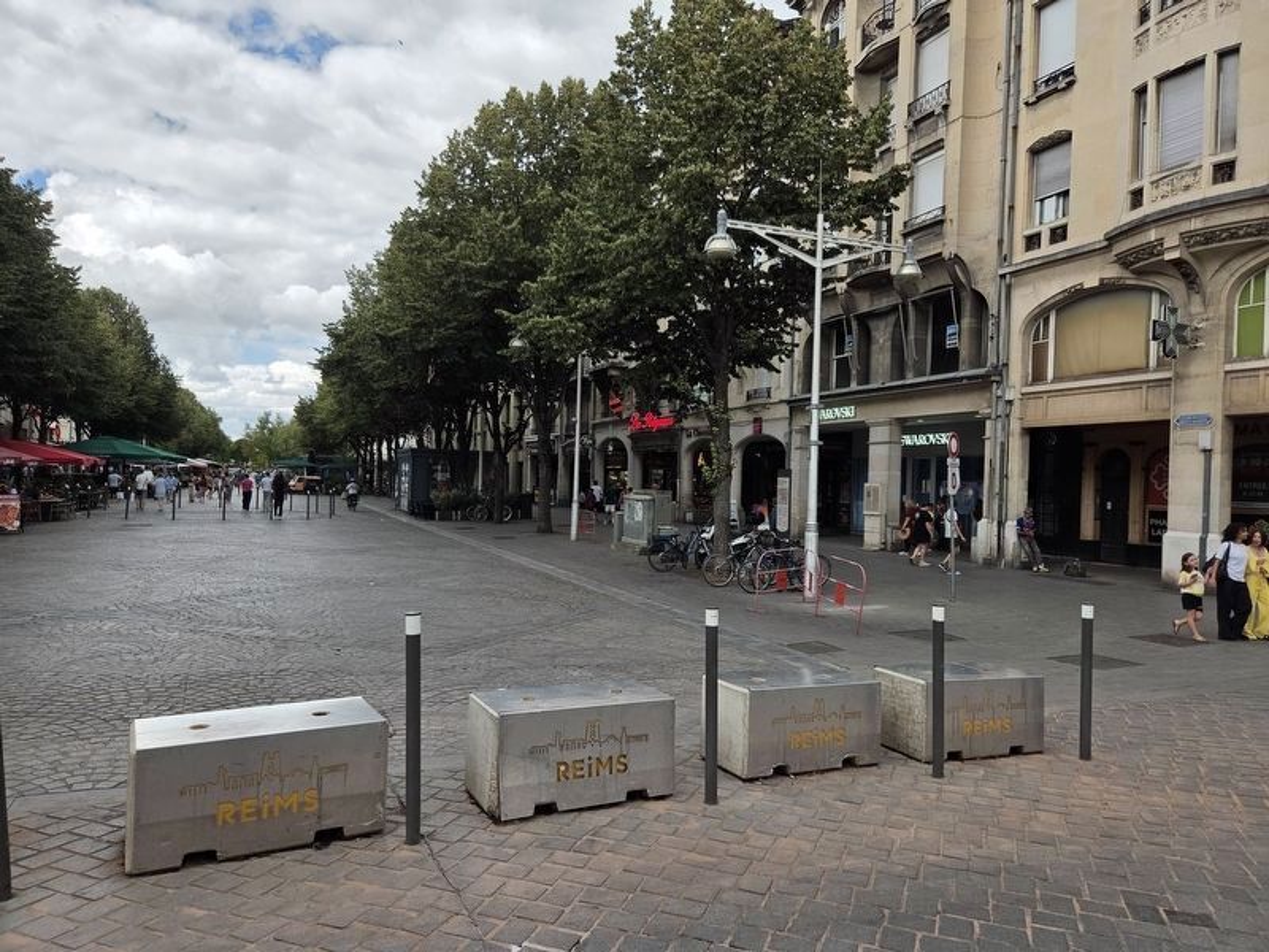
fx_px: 843
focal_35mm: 23
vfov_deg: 58.9
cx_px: 634
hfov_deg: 73.9
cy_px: 476
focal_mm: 5.4
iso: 80
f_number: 1.8
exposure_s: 1/3084
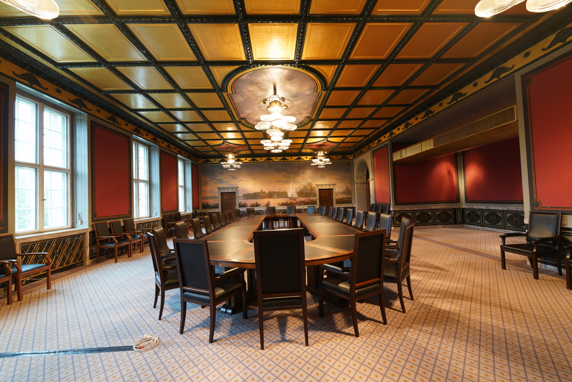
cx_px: 286
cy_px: 191
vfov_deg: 81.2
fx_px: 222
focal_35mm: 14
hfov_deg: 104.3
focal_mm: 14
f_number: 6.3
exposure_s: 1.6
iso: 160
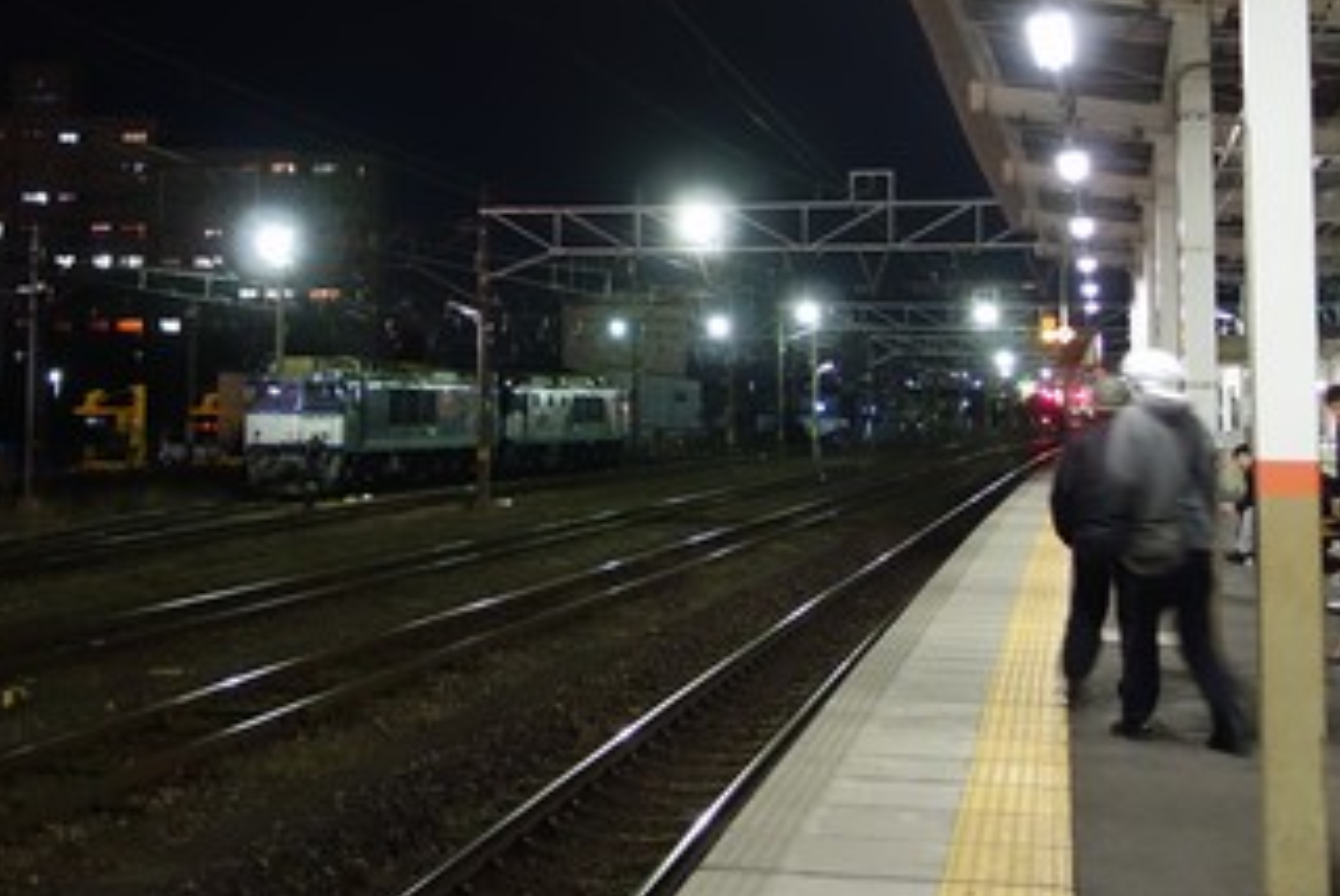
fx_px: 2086
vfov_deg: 23.9
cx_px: 507
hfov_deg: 35.4
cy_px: 195
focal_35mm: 56
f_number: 1.8
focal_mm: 10.4
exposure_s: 1/13
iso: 800
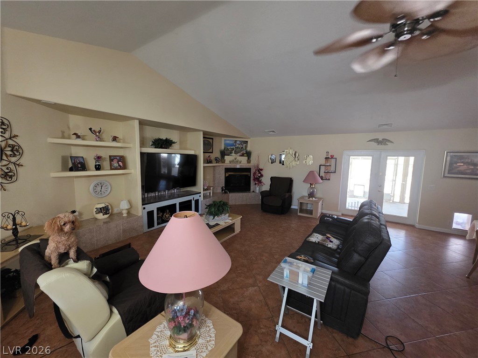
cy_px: 179
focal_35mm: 13
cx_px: 239
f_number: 1.9
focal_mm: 2.2
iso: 640
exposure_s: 1/60
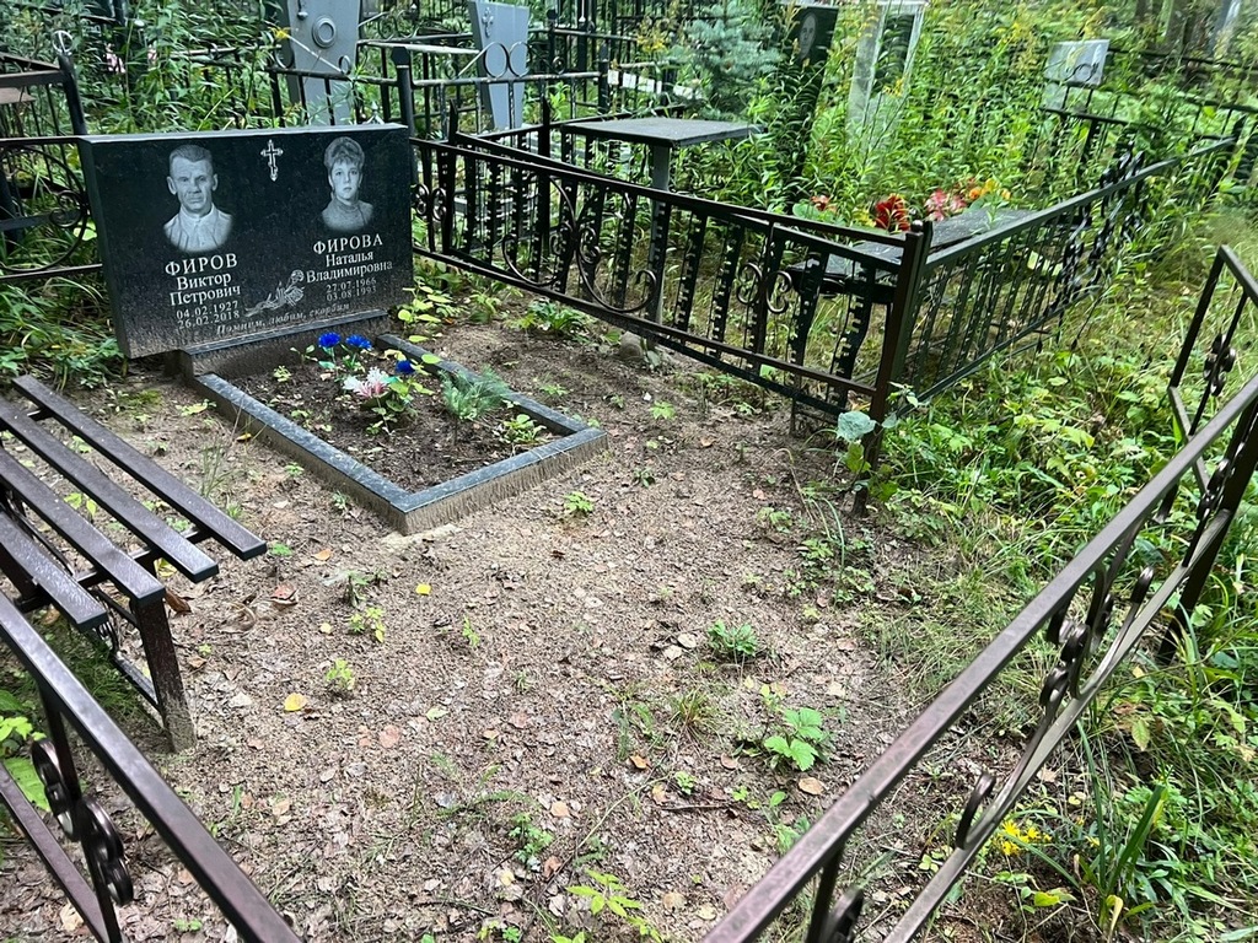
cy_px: 472
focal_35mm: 26
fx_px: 945
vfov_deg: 53.1
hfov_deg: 67.3
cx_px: 629
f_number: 1.5
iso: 125
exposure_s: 1/62
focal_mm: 5.7
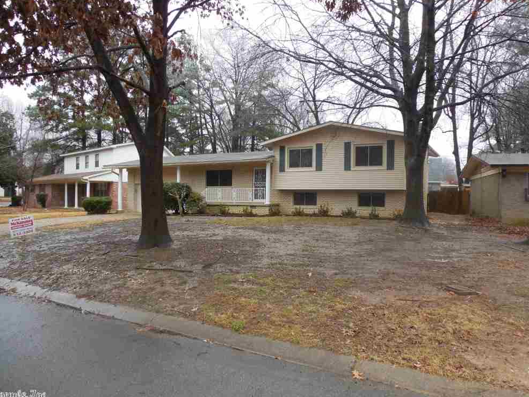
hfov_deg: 67.3
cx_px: 266
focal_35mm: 26
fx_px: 397
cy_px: 192
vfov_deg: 53.0
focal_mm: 4.5
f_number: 3.3
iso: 125
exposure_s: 1/125
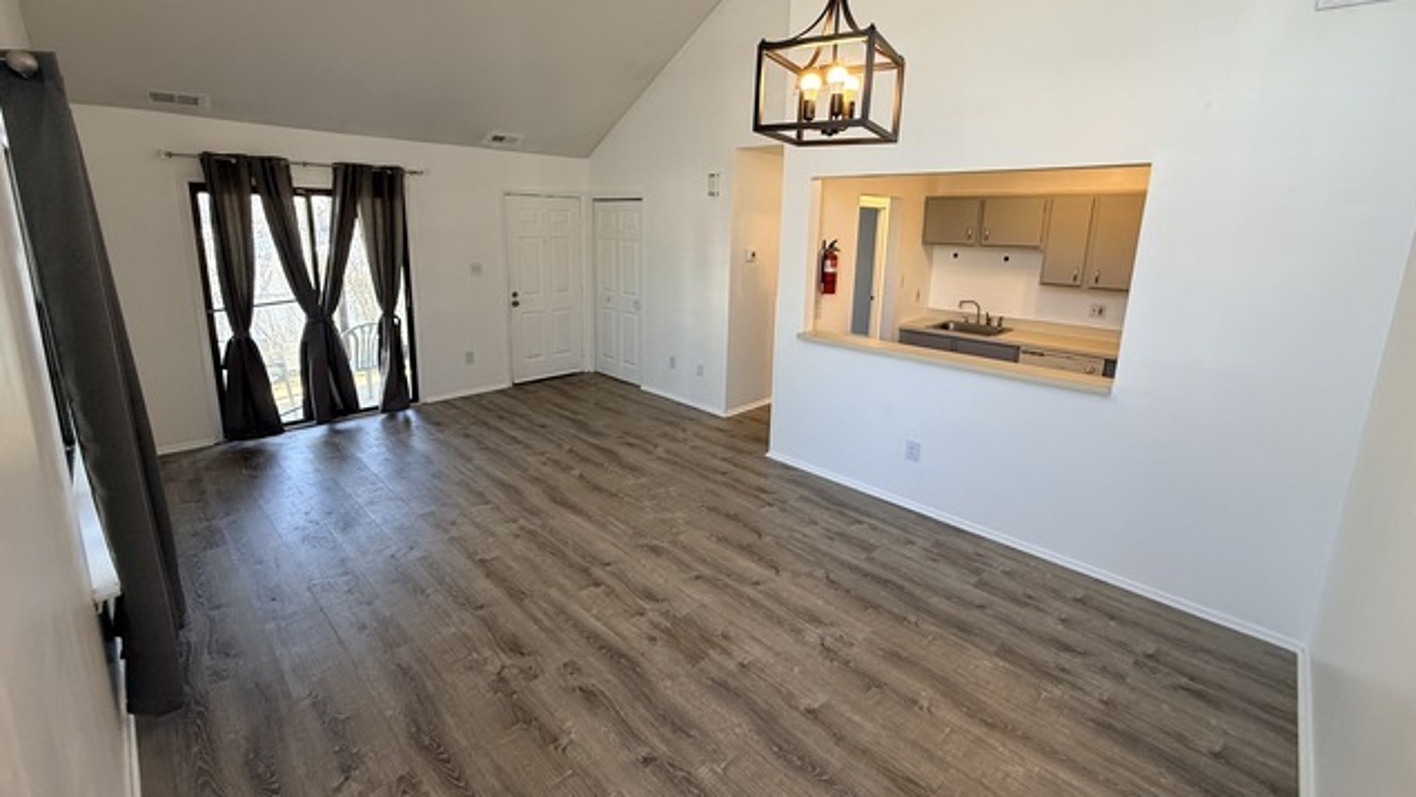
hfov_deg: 99.4
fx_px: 601
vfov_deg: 66.8
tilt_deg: -10.0
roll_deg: -0.9
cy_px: 343
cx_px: 705
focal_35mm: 16
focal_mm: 2.22
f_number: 2.2
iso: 125
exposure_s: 1/120
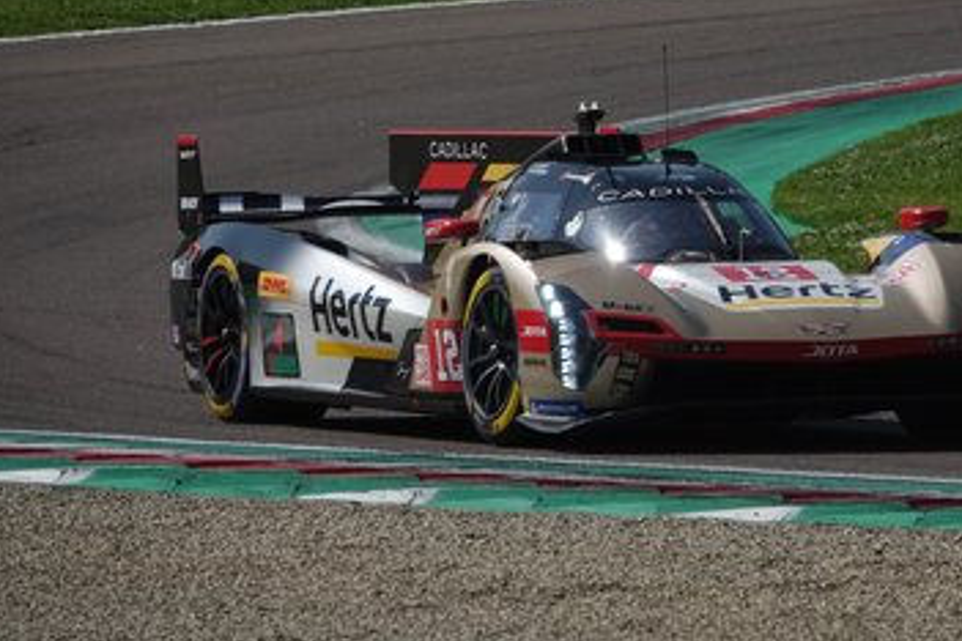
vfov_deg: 1.9
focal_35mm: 711
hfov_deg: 2.9
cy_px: 266
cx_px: 597
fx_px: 18998
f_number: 6.3
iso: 100
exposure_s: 1/800
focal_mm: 203.2
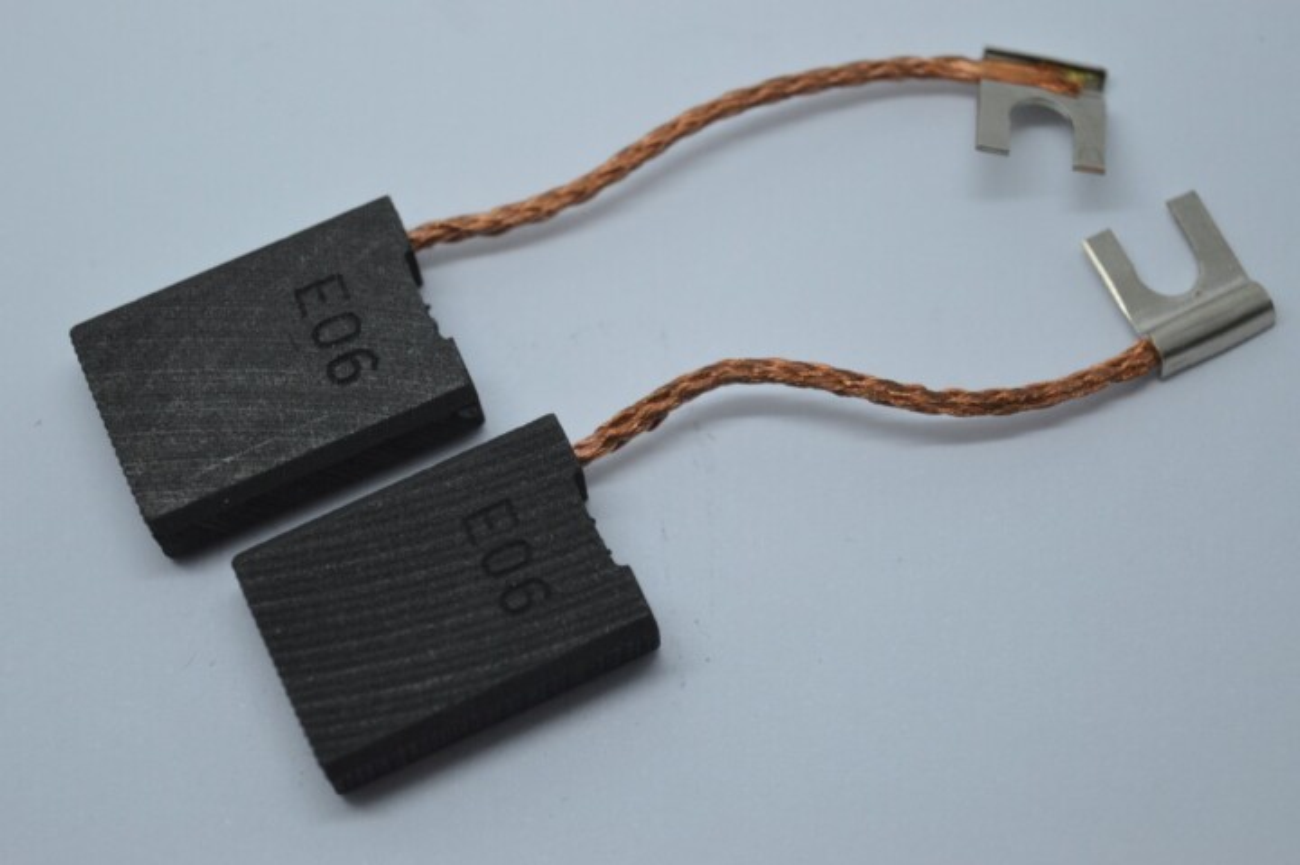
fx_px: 2977
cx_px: 650
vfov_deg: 16.5
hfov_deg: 24.6
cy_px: 432
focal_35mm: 82
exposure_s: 1/100
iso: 400
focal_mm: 55
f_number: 5.6
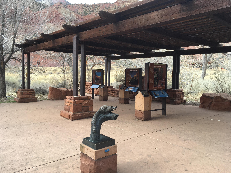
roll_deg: -0.6
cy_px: 86
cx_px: 116
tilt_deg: -4.0
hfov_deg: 61.7
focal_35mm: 29
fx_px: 194
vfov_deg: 48.2
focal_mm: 4.15
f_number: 2.2
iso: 25
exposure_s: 1/330
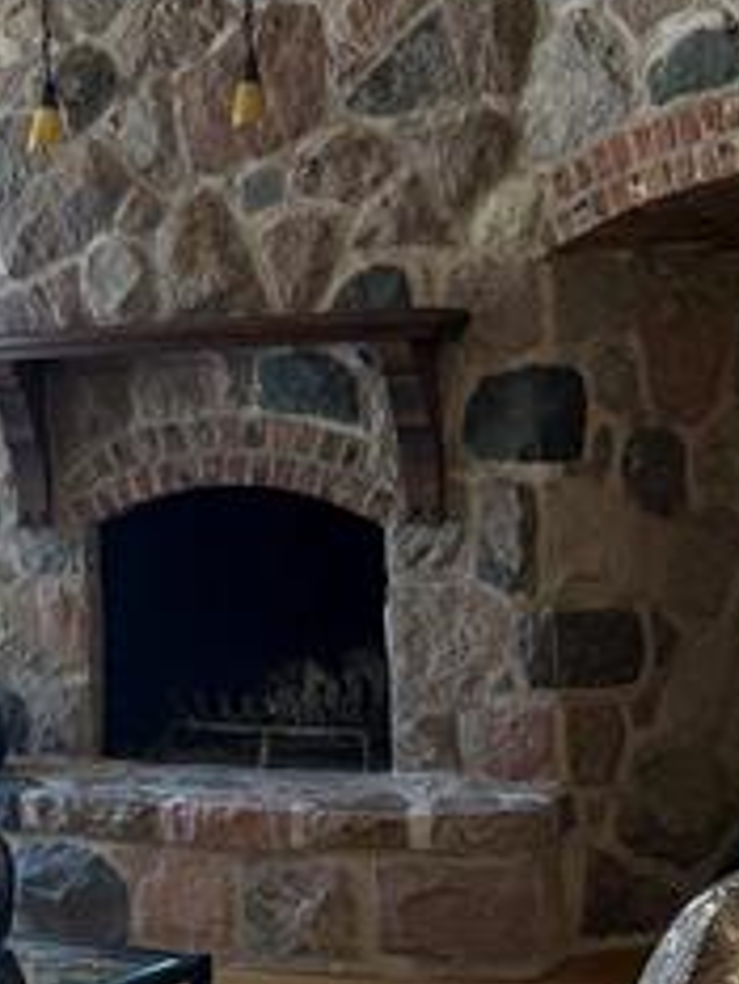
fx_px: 2247
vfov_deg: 24.7
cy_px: 477
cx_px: -8
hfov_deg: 18.2
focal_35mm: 79
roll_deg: +1.5
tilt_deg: -1.5
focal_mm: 6.76
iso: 200
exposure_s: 1/214
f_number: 1.78
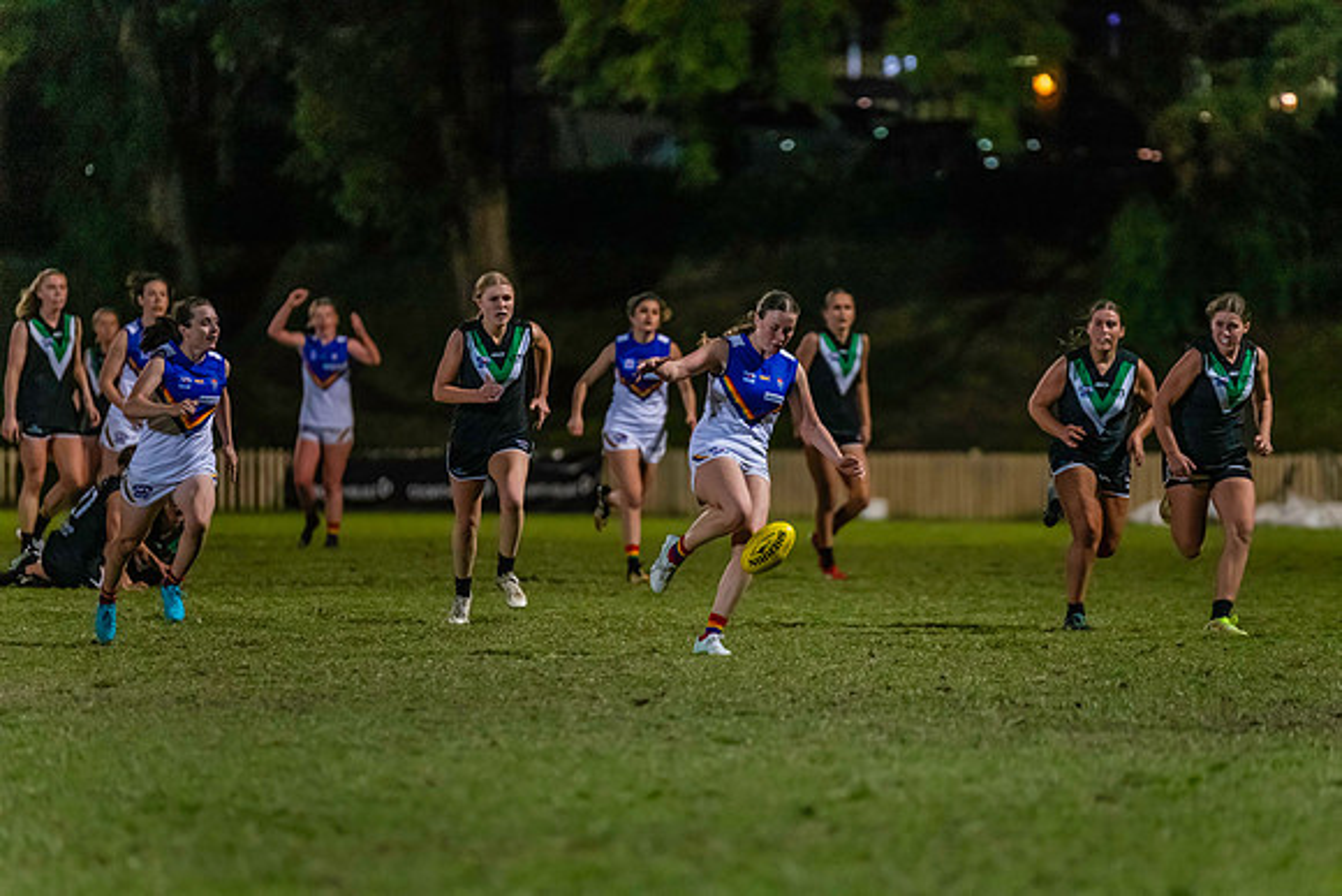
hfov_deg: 6.3
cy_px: 488
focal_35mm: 327
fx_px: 12185
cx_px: 731
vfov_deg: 4.2
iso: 10000
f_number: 2.8
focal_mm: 300
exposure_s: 1/1000
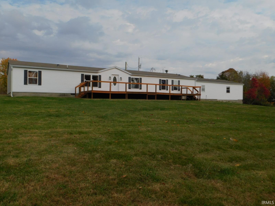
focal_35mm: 30
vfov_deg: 46.8
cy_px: 103
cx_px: 138
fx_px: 238
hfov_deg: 60.0
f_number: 3.2
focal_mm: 5.3
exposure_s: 1/1500
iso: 125
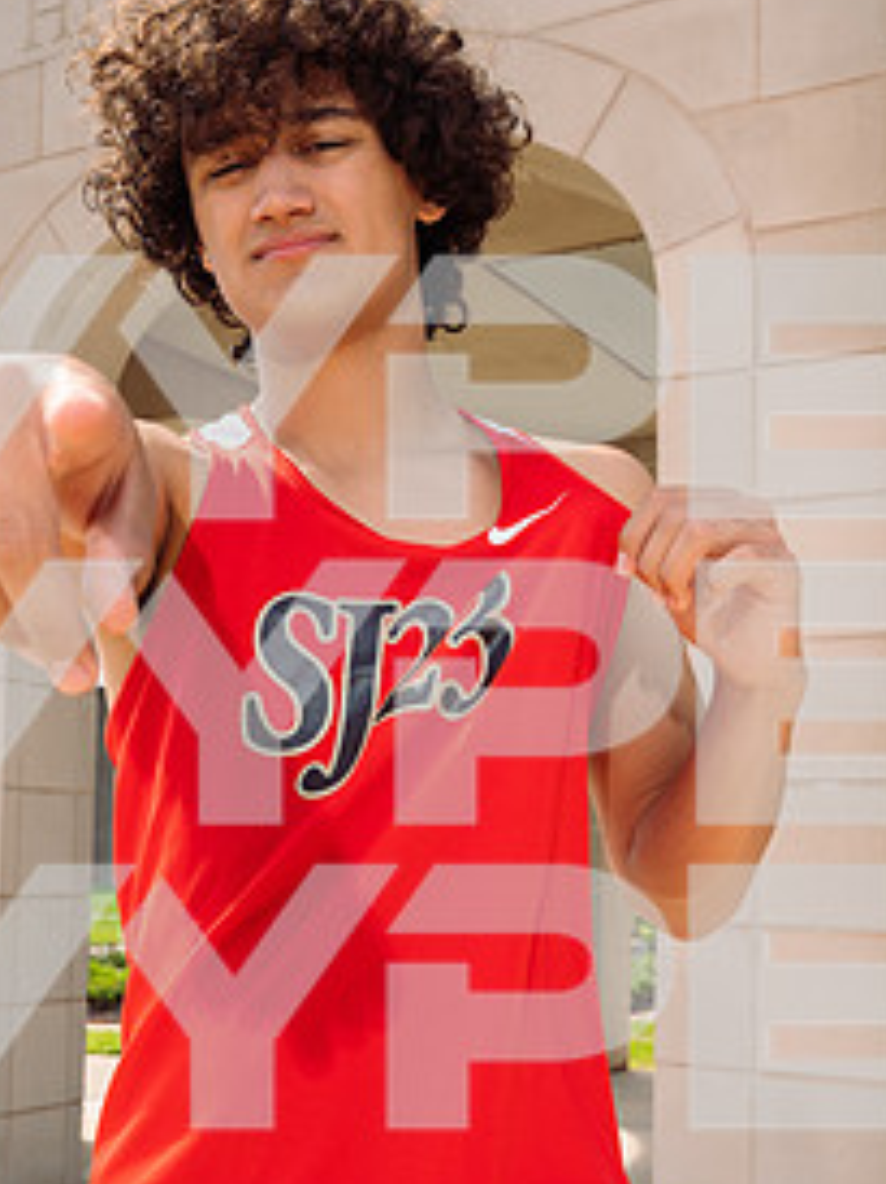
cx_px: 346
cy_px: 696
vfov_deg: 38.8
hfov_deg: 29.5
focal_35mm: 49
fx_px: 1675
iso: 125
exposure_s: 1/250
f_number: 9
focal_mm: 31
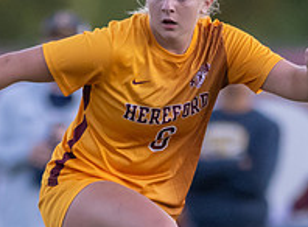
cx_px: 126
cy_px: 315
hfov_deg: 1.1
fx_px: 16238
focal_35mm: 1836
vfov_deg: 0.8
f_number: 2.8
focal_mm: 300
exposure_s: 1/1600
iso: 1800
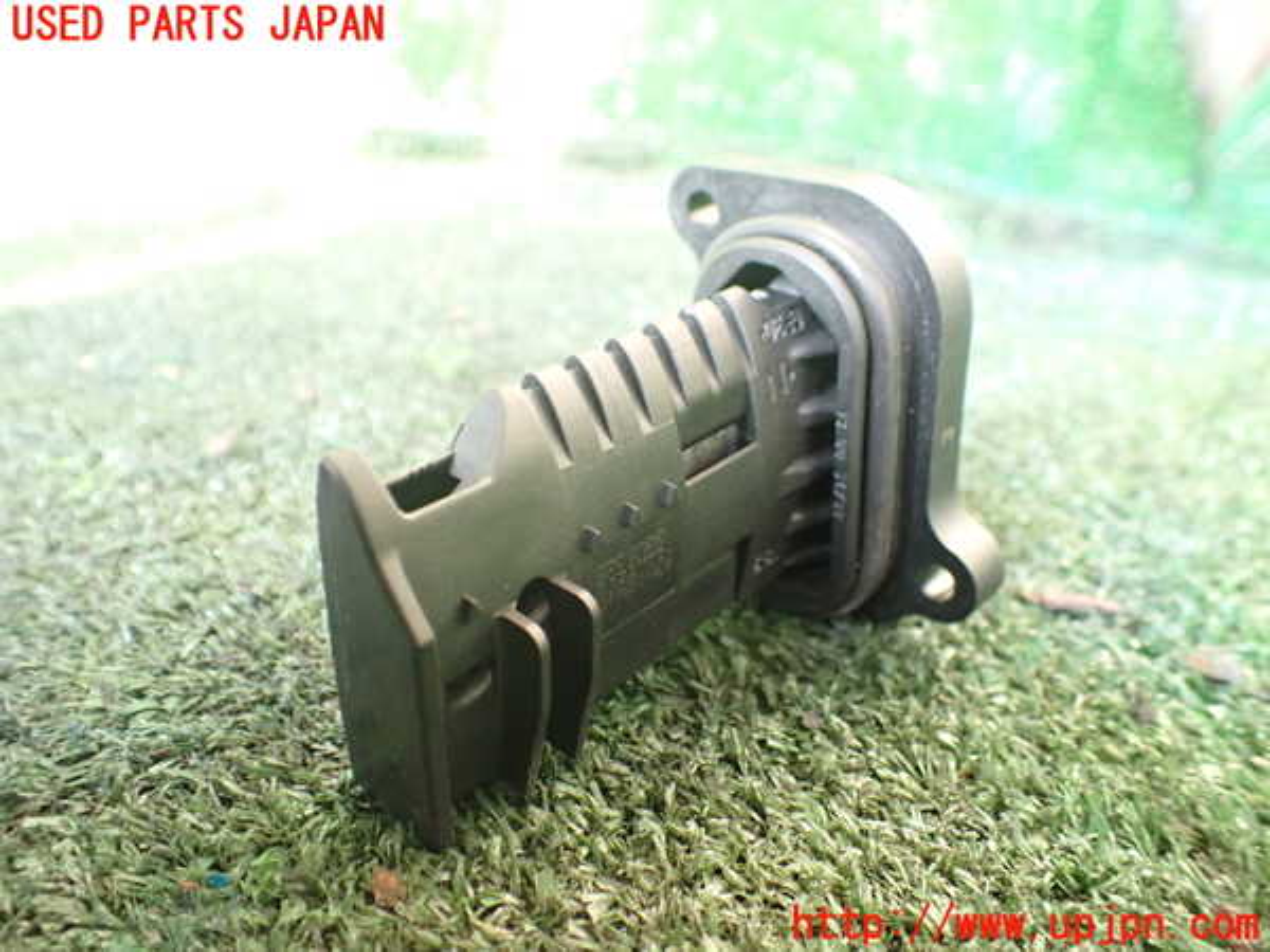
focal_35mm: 30
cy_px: 476
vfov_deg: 46.8
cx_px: 635
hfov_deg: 60.0
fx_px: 1101
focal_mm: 5.4
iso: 800
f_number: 2.3
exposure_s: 1/100
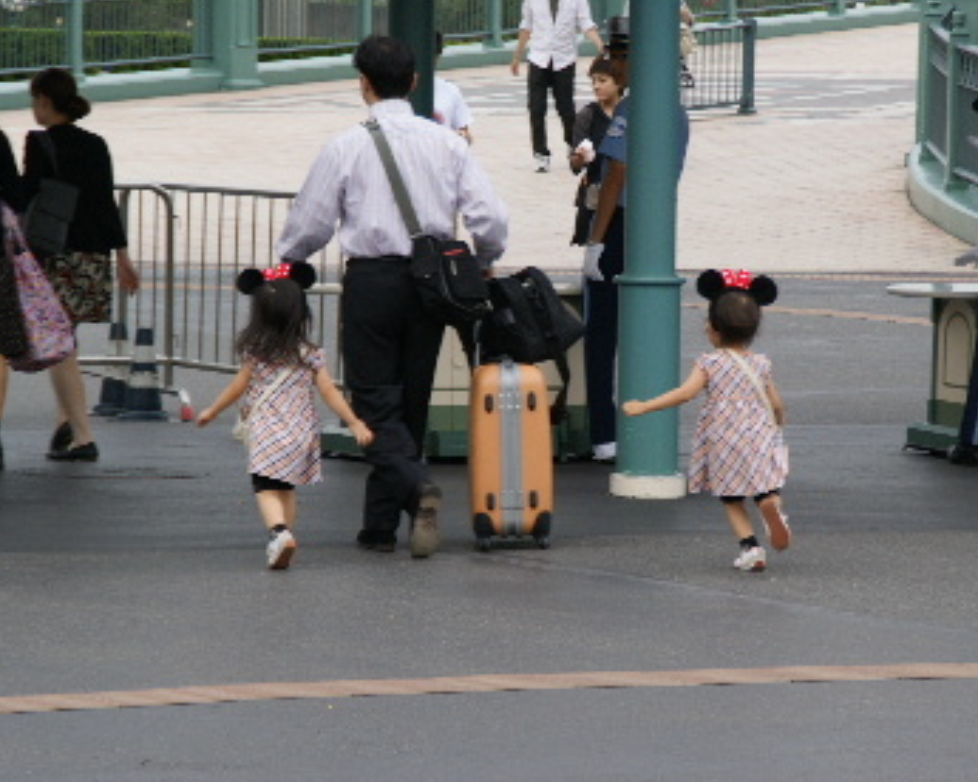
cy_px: 375
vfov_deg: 6.4
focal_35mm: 243
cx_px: 568
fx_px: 7034
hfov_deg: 8.0
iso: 100
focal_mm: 130
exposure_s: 1/200
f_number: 7.1
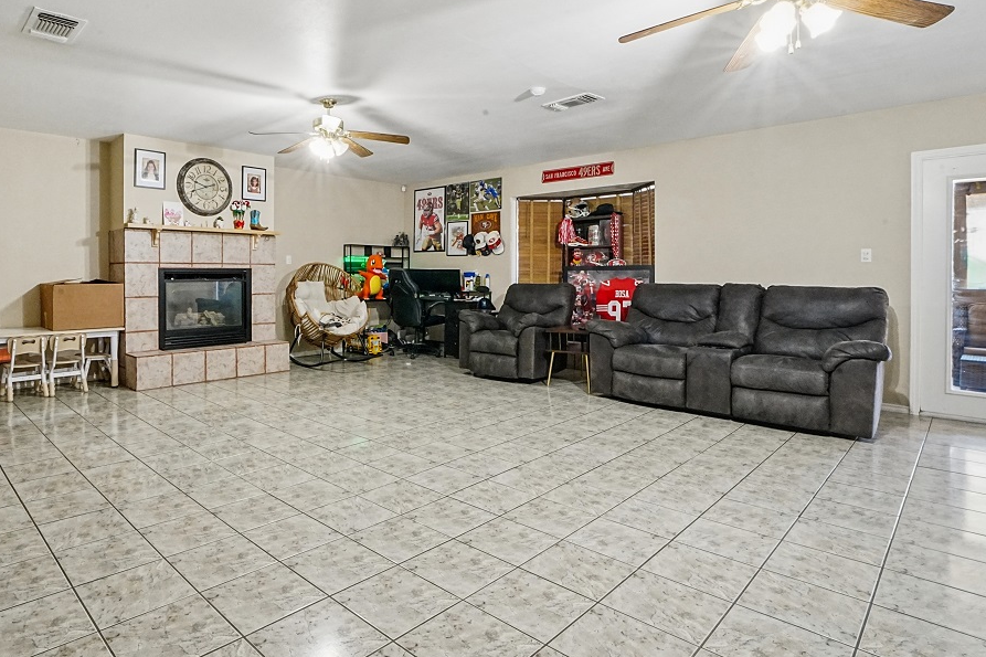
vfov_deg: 61.7
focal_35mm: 20
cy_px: 289
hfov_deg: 82.9
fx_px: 548
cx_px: 393
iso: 4000
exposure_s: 1/6
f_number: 20
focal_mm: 14
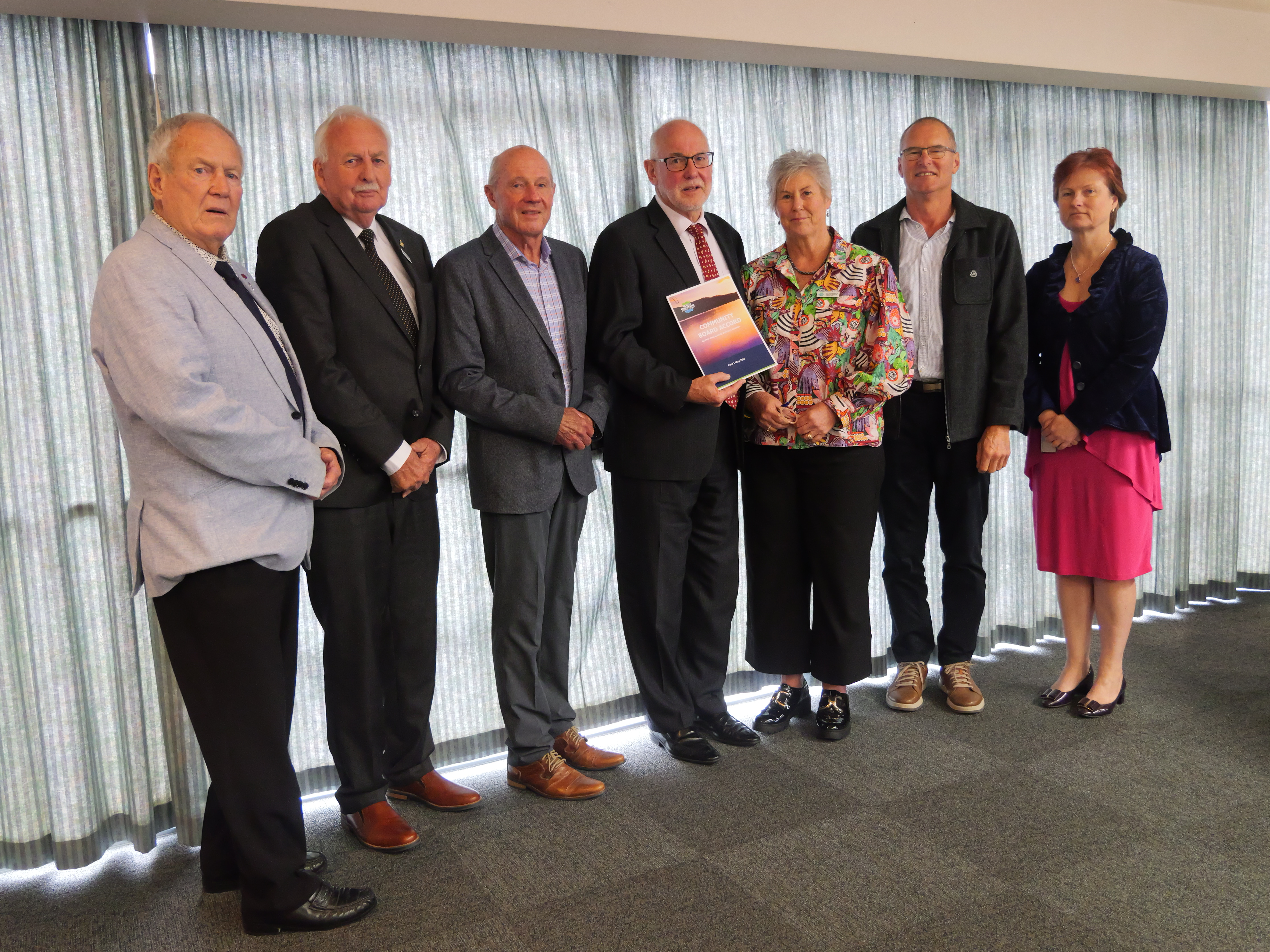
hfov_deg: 58.4
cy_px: 464
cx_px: 639
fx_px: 1137
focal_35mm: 31
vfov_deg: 45.4
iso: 3200
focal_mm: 15
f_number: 3.7
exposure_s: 1/60
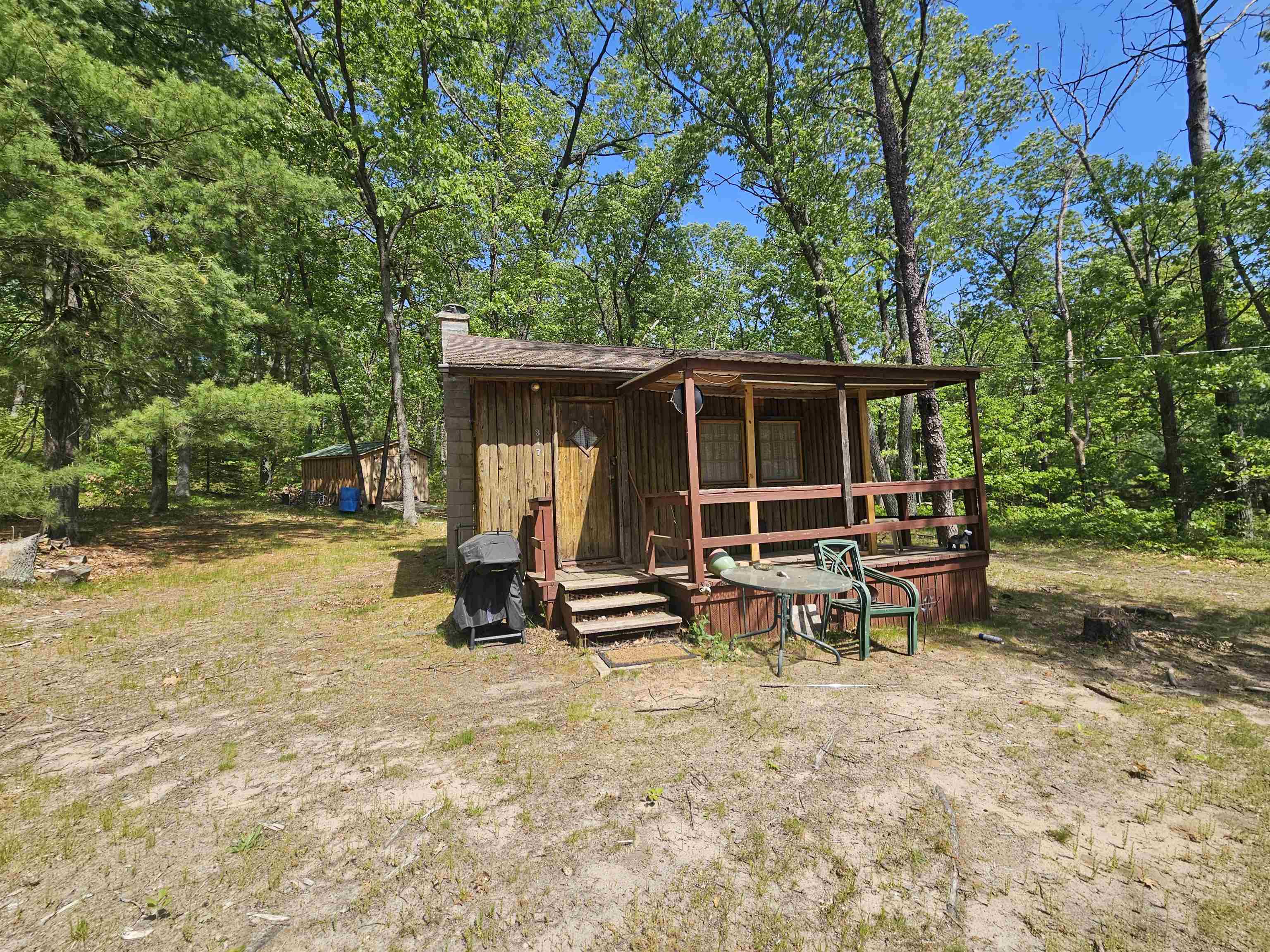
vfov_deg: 89.9
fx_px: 477
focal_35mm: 13
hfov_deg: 106.2
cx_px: 635
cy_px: 476
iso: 50
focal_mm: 2.2
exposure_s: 1/1202
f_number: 2.2
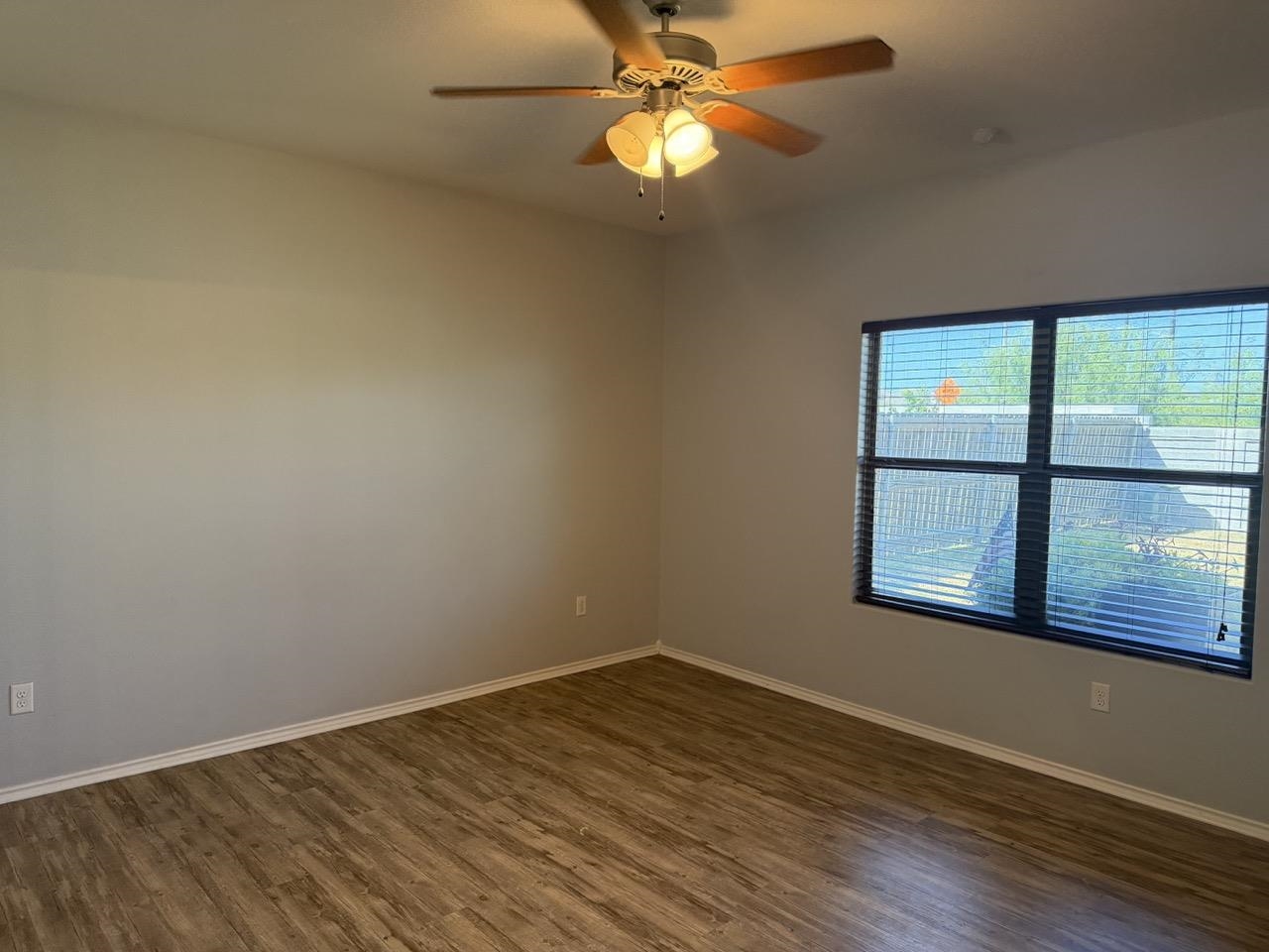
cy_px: 476
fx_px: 880
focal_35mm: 24
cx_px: 634
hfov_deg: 71.6
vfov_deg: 56.8
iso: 400
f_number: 1.78
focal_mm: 6.76
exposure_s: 1/120
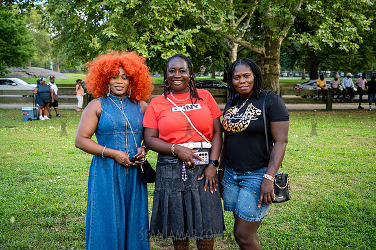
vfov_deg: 35.0
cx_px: 188
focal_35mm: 38
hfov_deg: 50.7
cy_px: 125
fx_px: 397
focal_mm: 38
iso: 500
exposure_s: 1/100
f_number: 3.5
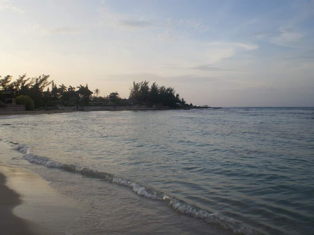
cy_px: 118
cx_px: 157
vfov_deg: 39.7
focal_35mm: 36
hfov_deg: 51.4
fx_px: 327
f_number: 4.6
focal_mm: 6.3
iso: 64
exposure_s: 1/200
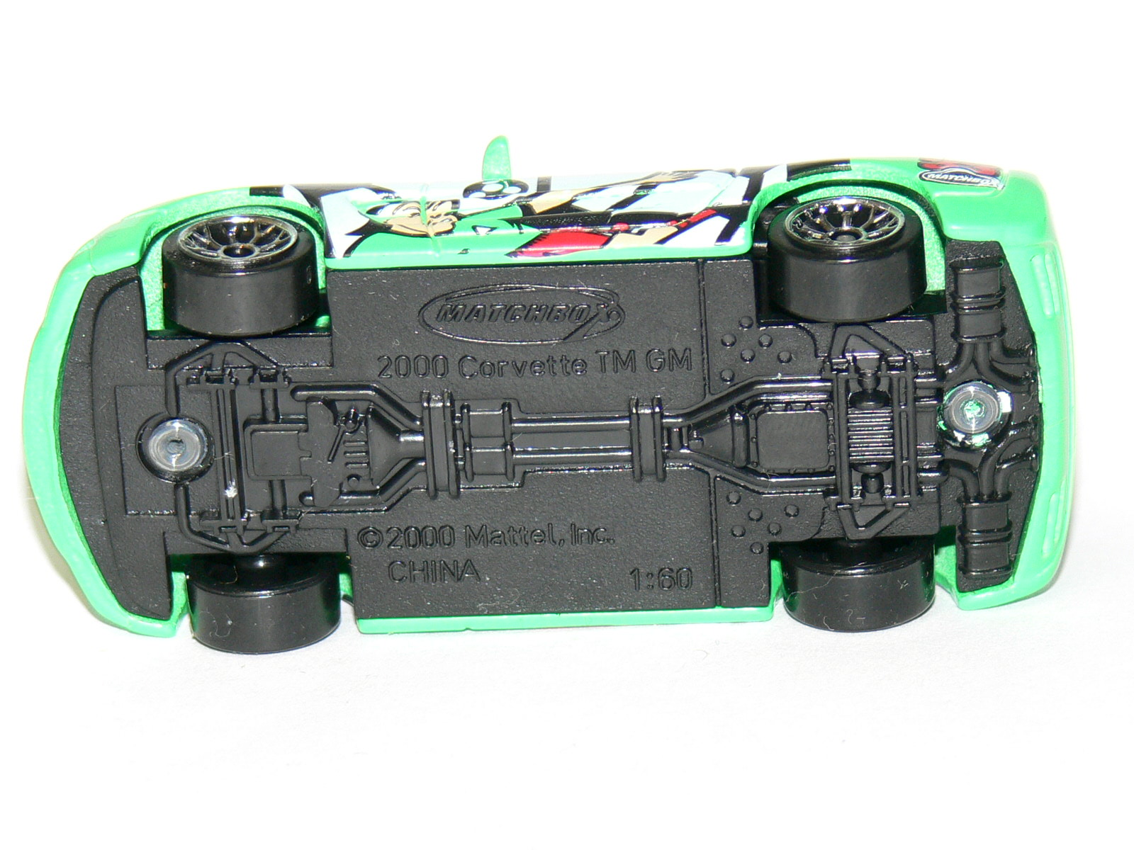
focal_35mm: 202
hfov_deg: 9.8
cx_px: 567
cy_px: 425
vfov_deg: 7.4
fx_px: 6617
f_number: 3.6
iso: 100
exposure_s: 1/30
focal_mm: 26.9
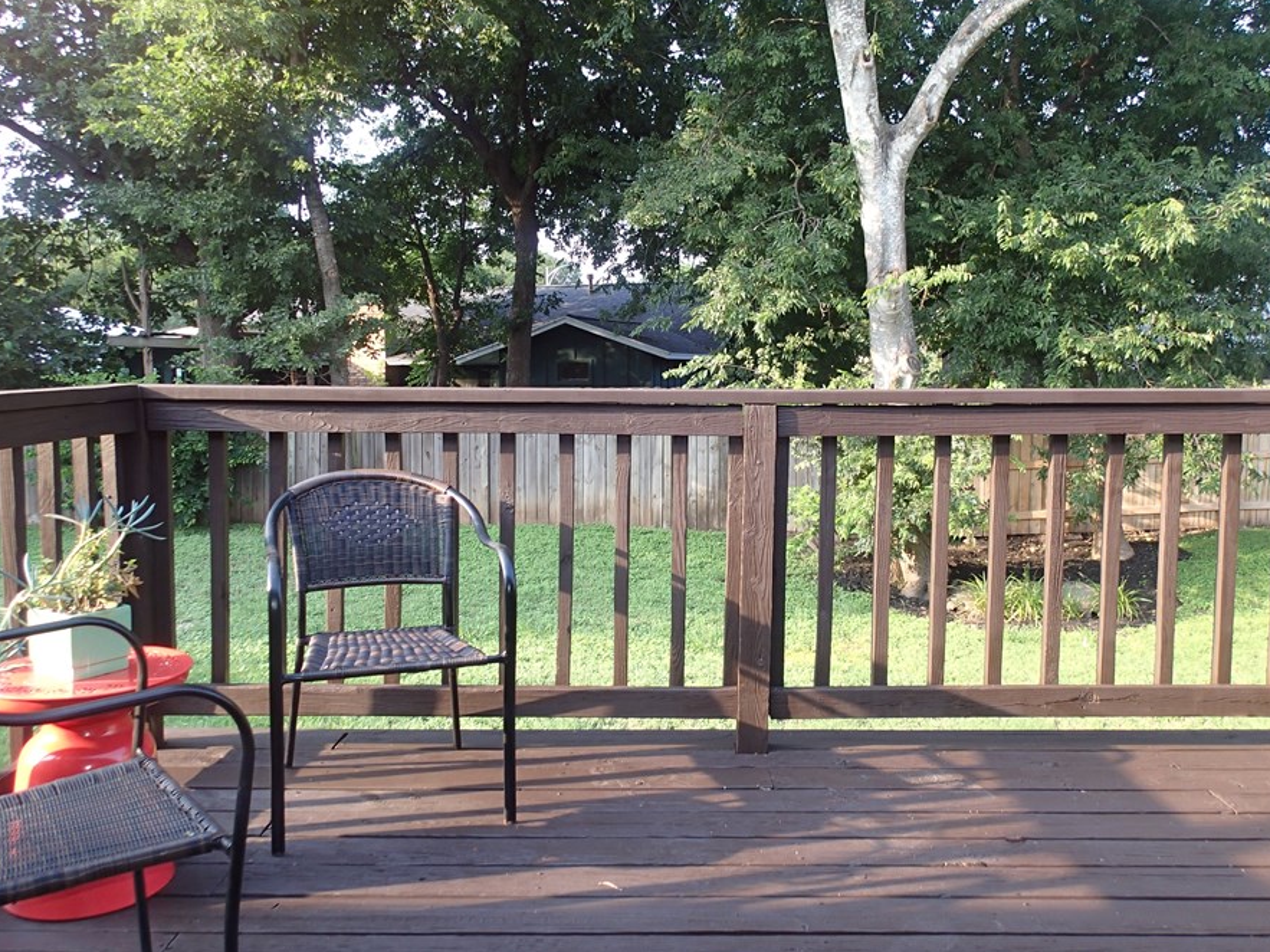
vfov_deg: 48.2
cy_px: 463
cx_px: 640
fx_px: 1064
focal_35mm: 29
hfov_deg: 61.7
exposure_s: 1/80
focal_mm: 4.5
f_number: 2.8
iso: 100
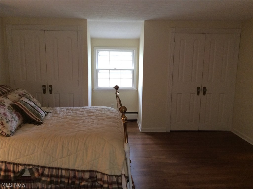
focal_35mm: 32
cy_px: 94
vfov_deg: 44.0
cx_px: 126
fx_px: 233
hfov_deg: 56.9
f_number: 2.4
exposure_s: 1/24
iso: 125
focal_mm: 3.3
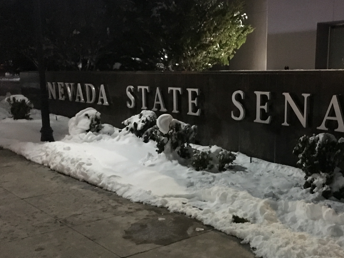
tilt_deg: -12.3
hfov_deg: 41.5
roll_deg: -0.3
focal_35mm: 45
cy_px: 169
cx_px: 229
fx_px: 447
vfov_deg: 32.0
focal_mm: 4.15
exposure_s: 1/15
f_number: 2.2
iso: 800
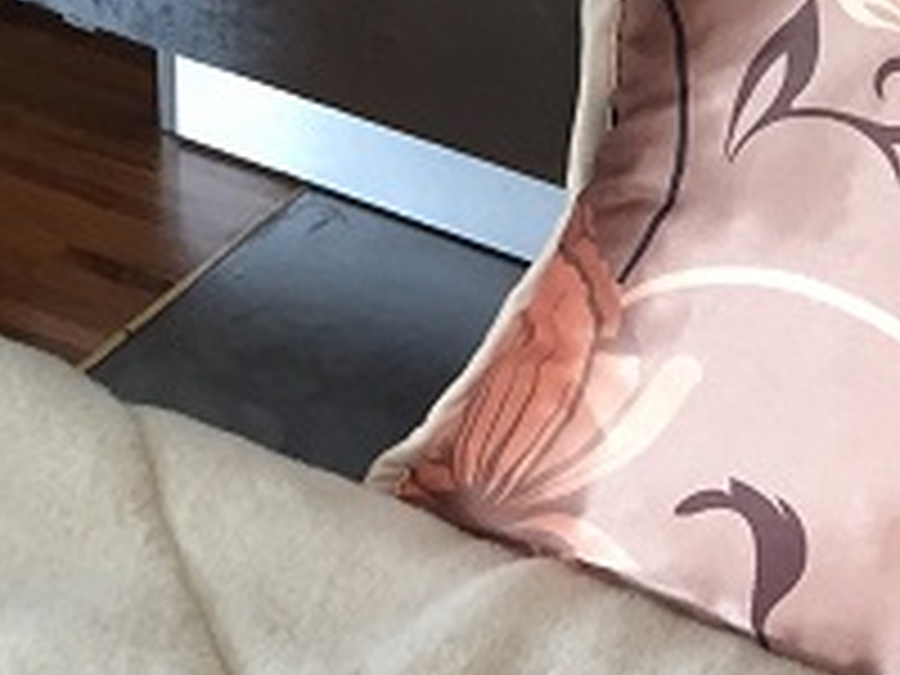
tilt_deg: -44.3
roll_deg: -12.9
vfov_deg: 12.0
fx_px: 3016
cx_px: 1008
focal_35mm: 116
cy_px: 1089
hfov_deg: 16.4
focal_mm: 4.15
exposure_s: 1/33
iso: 125
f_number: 2.2
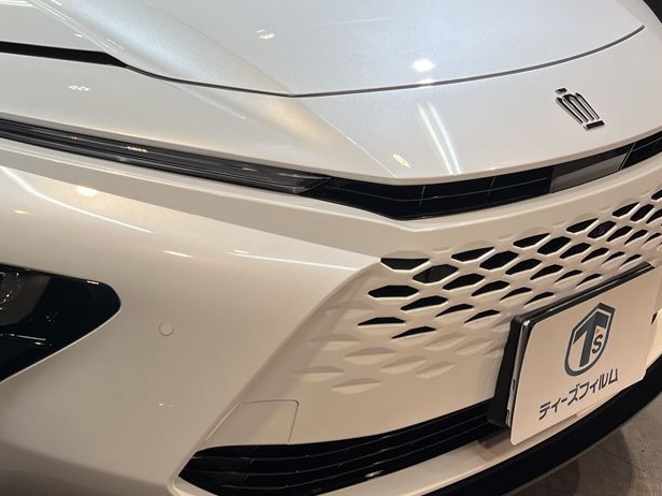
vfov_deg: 26.7
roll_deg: -1.7
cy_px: 134
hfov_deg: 33.9
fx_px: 1033
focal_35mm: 54
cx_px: 88
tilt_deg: -19.5
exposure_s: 1/277
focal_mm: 5.1
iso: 40
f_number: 1.6
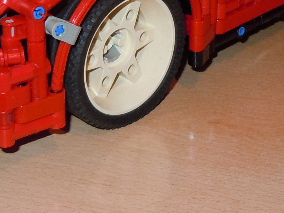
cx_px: 86
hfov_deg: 20.3
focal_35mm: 96
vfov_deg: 14.7
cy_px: -64
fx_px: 788
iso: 200
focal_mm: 5.4
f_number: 3.5
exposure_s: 1/30
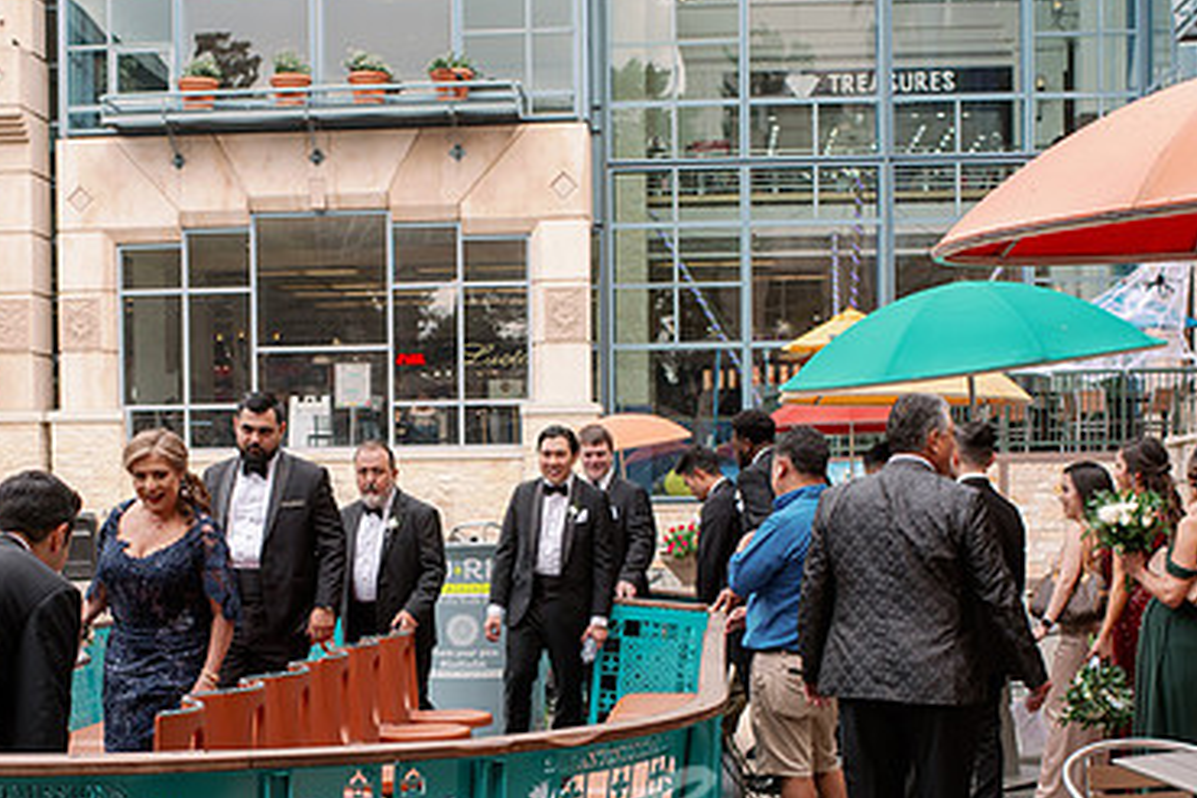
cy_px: 582
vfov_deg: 24.4
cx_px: 529
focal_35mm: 55
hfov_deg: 36.2
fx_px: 1829
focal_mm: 35
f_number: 4.5
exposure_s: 1/640
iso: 200
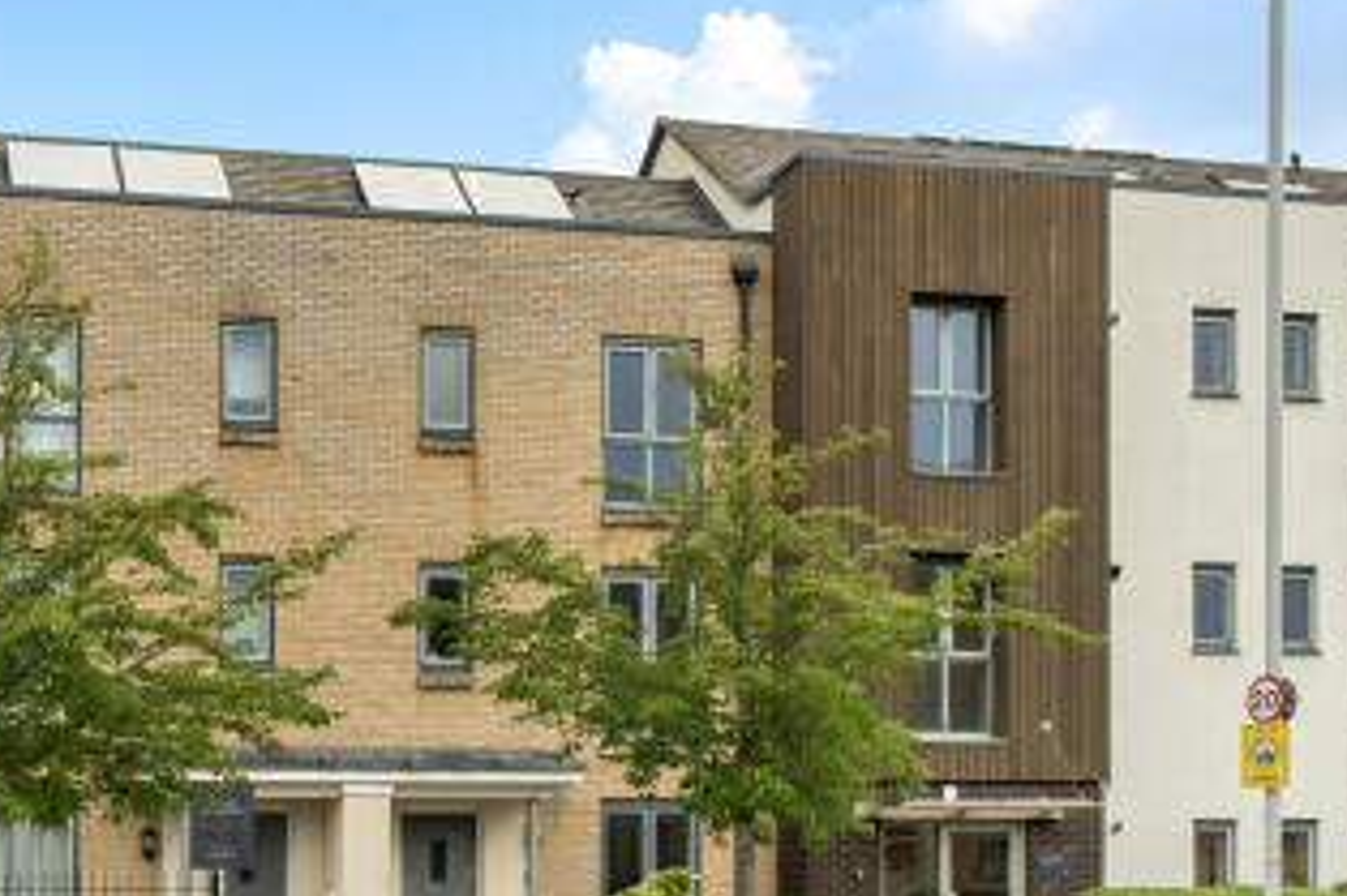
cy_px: 624
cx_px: 613
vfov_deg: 28.4
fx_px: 1758
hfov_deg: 41.9
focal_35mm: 47
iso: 400
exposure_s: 1/200
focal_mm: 21
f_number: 8
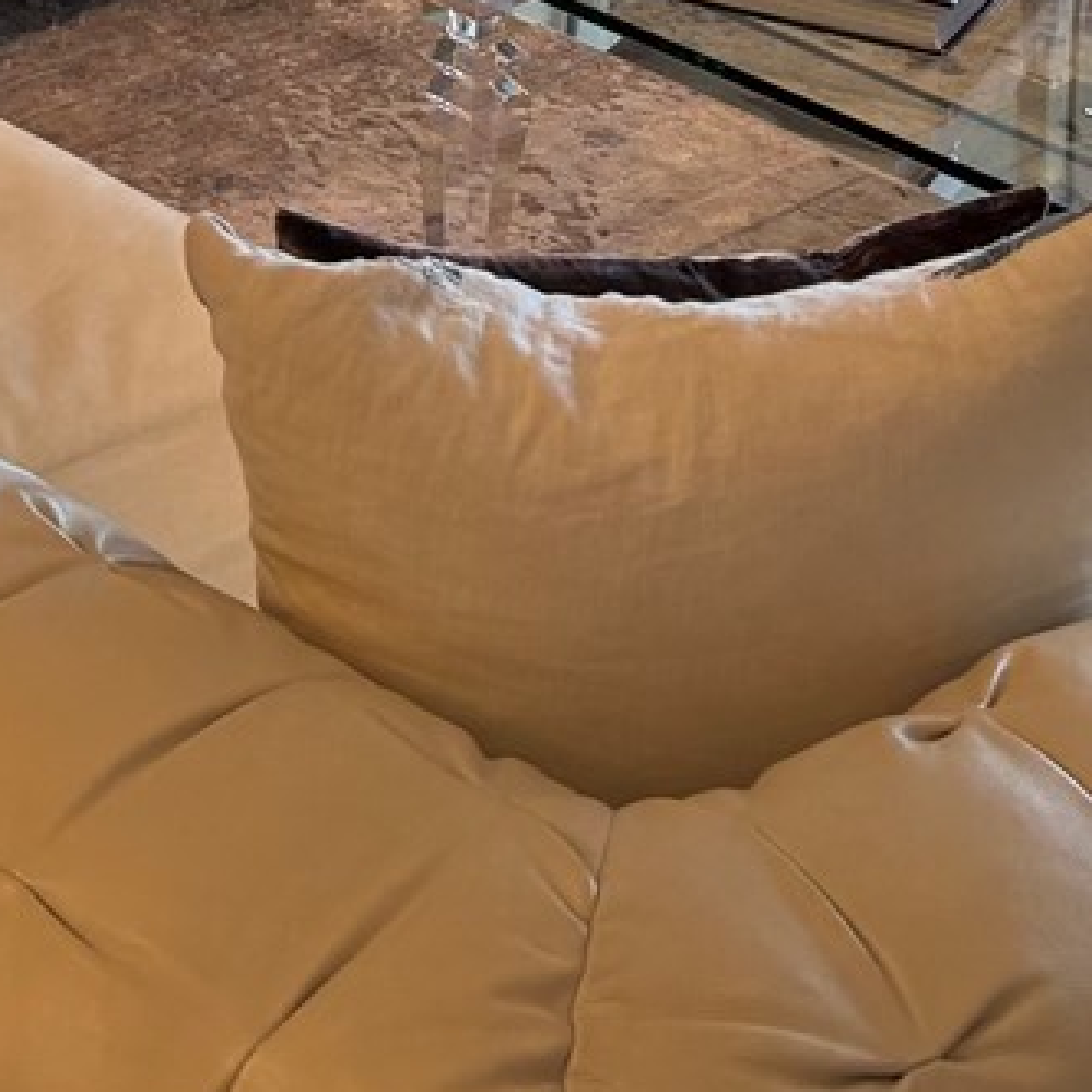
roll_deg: -3.9
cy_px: -836
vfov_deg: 15.0
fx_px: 3640
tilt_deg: -10.0
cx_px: 620
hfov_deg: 17.1
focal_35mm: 102
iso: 64
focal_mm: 6.76
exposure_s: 1/120
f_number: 1.78
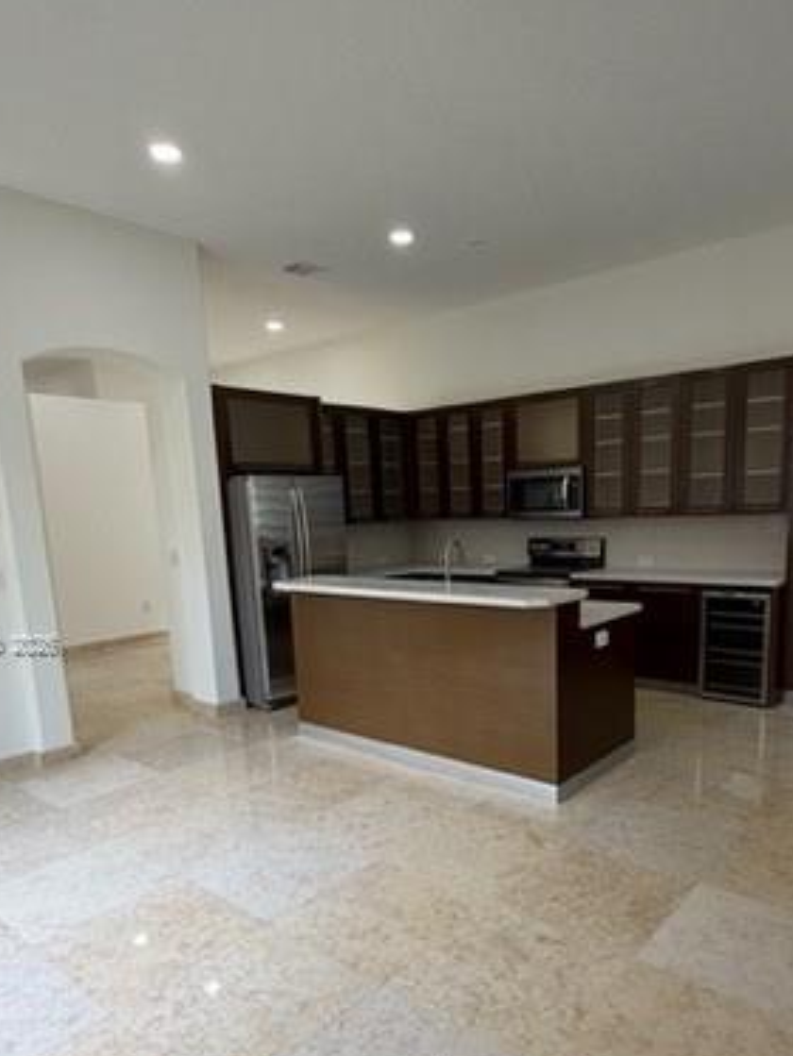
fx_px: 733
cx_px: 453
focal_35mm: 24
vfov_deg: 70.7
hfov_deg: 56.6
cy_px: 645
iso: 80
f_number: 2.2
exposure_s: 1/121
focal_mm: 2.22
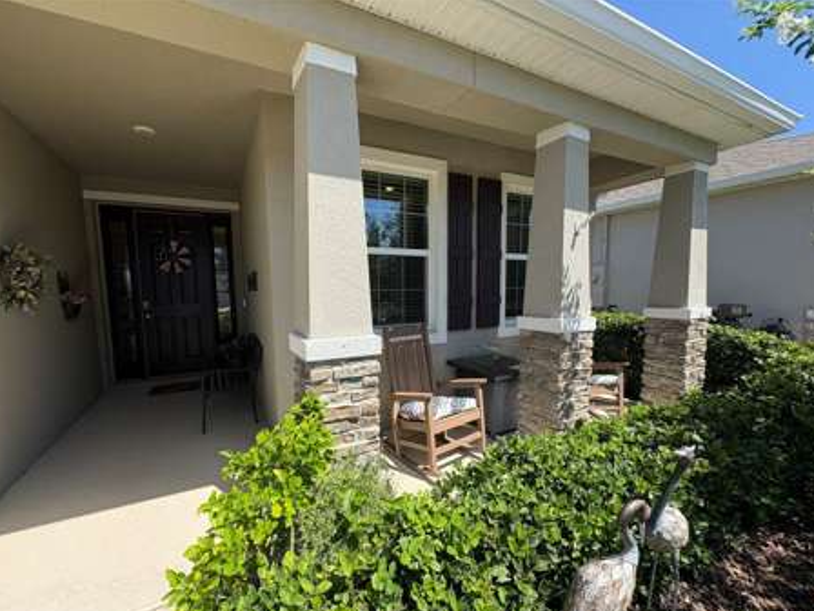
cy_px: 326
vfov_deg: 81.6
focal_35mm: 15
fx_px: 353
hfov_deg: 98.1
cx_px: 389
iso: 50
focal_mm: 2.22
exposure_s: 1/1256
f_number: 2.2
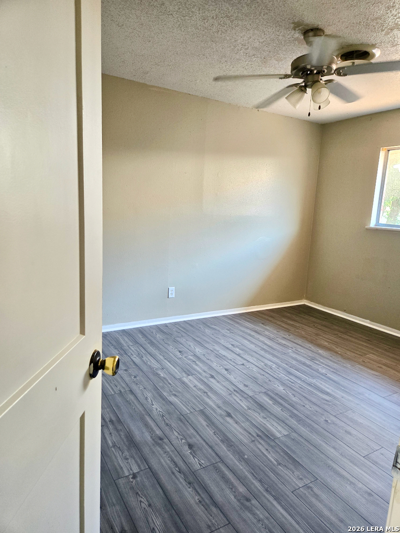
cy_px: 266
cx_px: 200
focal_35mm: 23
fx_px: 354
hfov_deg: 58.9
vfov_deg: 73.9
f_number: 1.8
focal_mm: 5.4
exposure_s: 1/120
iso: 200
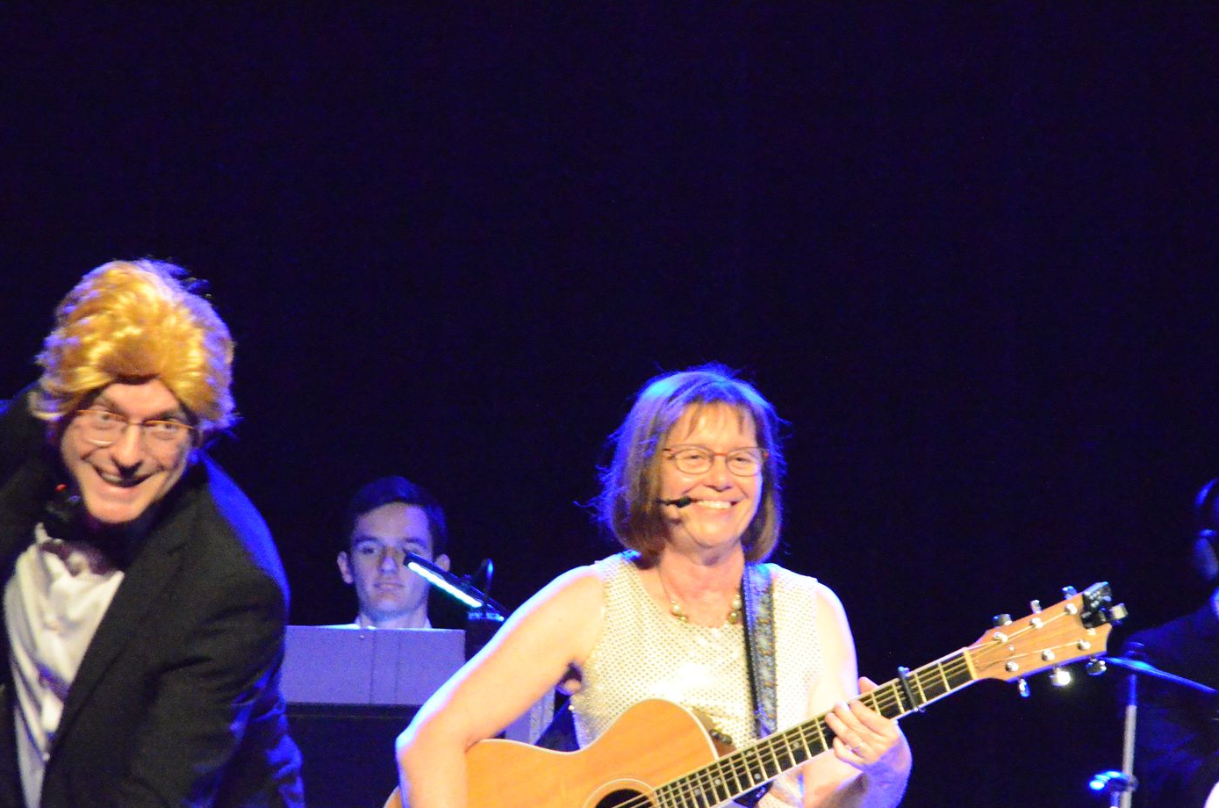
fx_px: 9819
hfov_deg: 7.1
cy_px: 449
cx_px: 707
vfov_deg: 4.7
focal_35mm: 291
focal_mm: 165
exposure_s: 1/125
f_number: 6
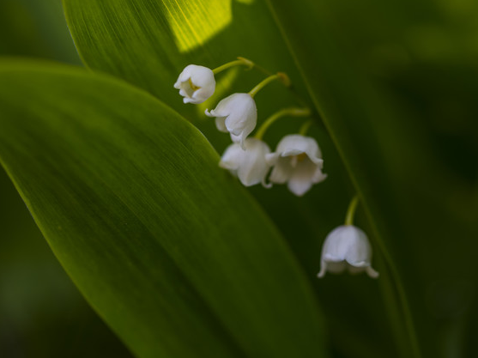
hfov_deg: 14.1
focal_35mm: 140
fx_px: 1932
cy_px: 146
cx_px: 280
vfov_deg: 10.6
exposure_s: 1/160
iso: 100
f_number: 3.8
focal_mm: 90
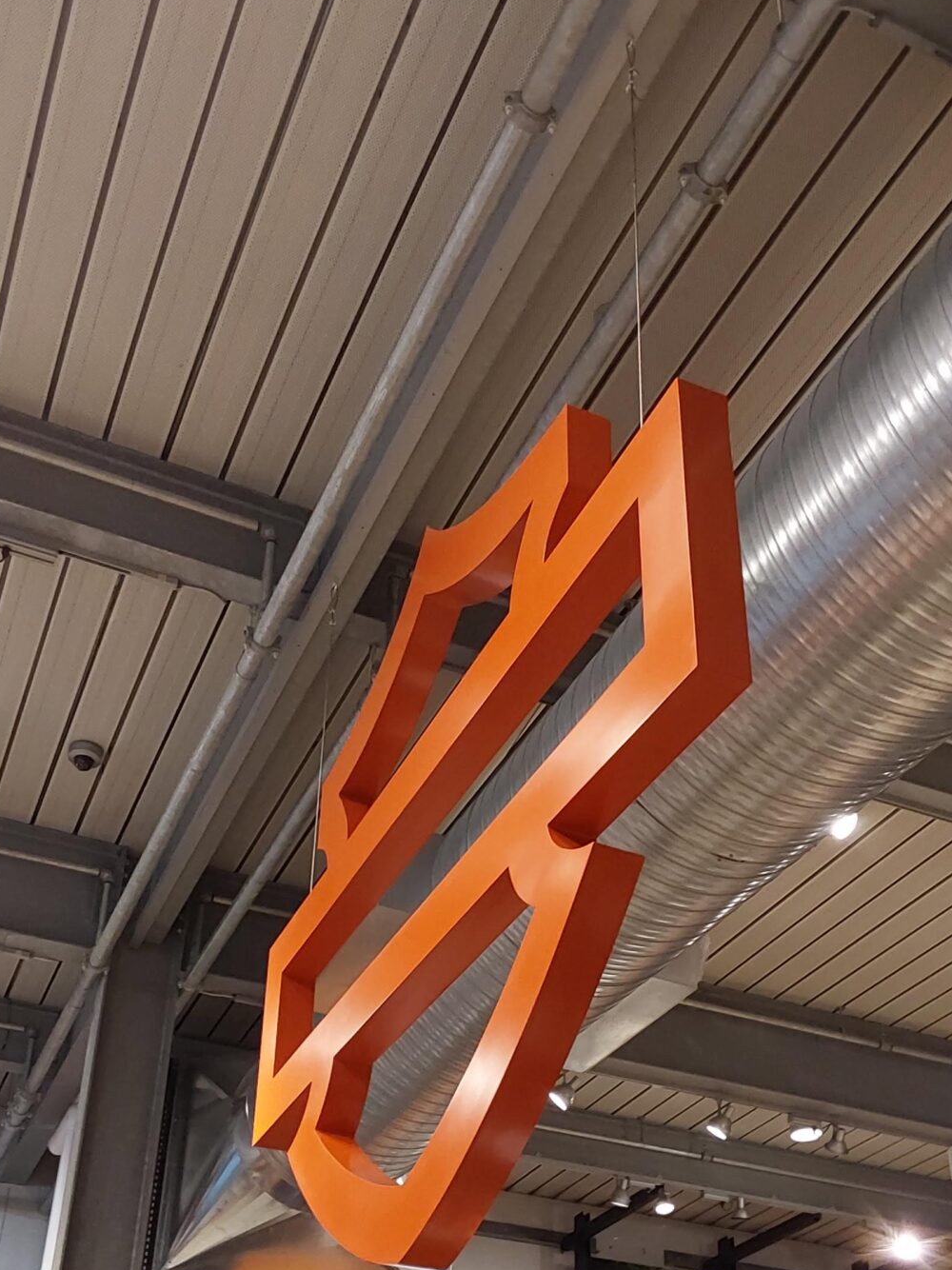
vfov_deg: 42.6
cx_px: 466
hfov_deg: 33.6
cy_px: 945
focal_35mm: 43
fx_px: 1577
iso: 250
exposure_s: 1/30
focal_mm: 2.91
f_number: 1.9
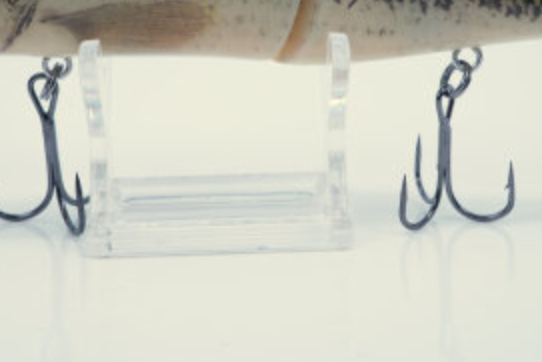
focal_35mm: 73
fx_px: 1100
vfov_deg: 18.1
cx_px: 238
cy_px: -28
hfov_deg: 27.7
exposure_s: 1/8
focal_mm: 33
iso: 100
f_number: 13
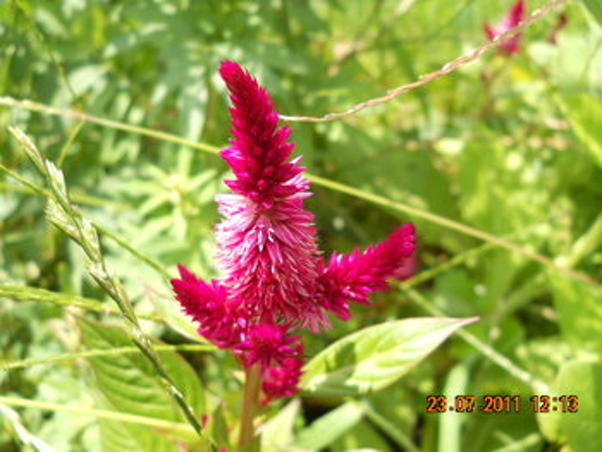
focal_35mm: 41
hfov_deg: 45.7
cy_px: 226
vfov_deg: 35.2
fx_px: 714
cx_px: 301
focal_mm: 6.72
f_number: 3.1
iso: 80
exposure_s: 1/200
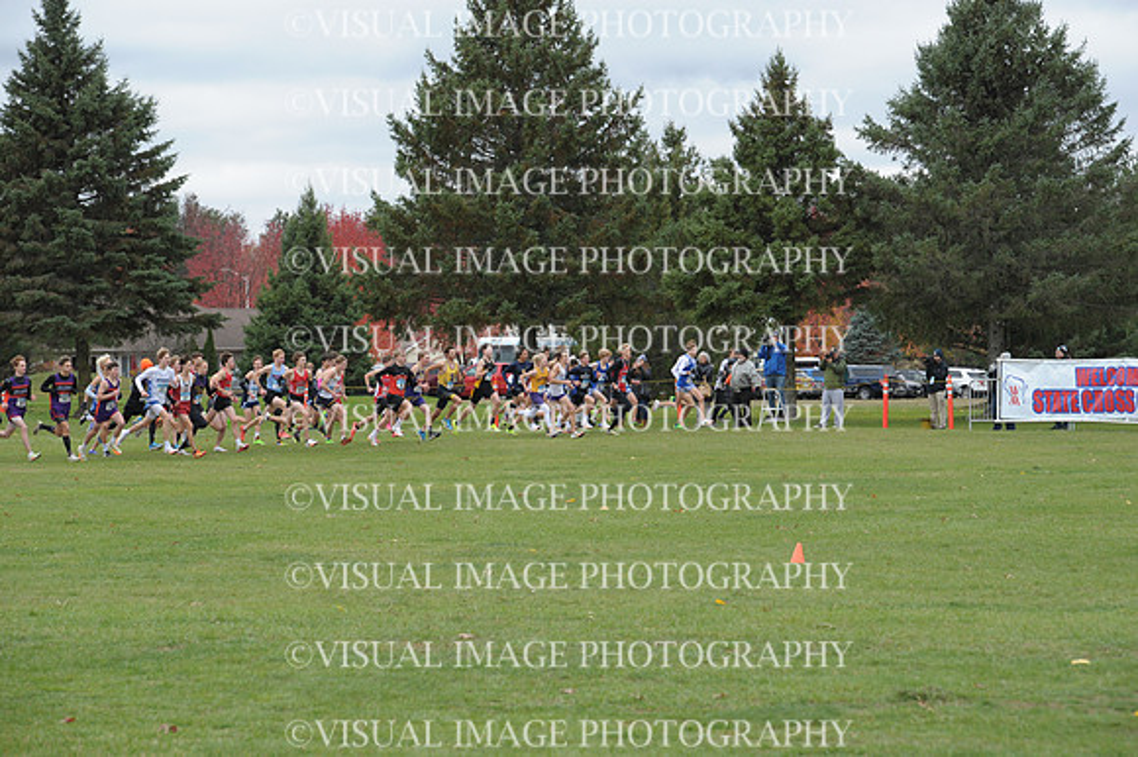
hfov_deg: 15.8
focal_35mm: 130
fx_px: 4107
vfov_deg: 10.5
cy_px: 378
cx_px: 569
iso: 1000
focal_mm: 130
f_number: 6.3
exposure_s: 1/800
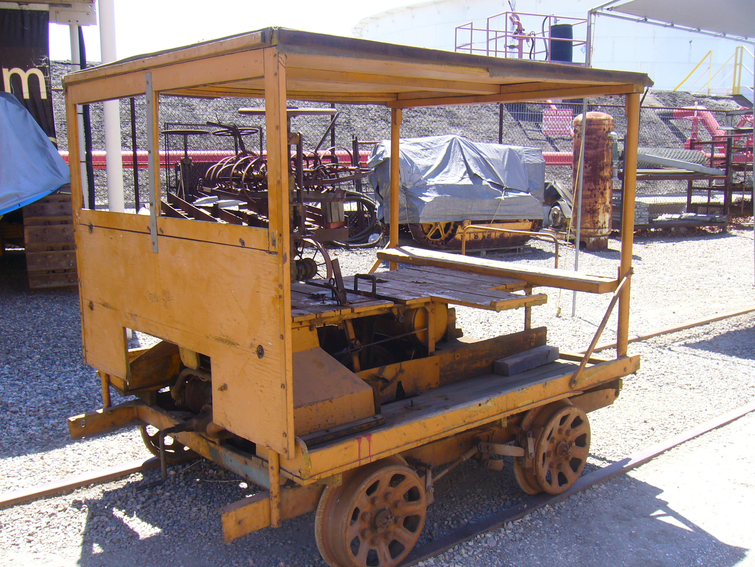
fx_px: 763
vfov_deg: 40.7
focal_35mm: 35
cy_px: 284
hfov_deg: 52.6
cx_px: 378
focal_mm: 5.8
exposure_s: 1/80
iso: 80
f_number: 5.6
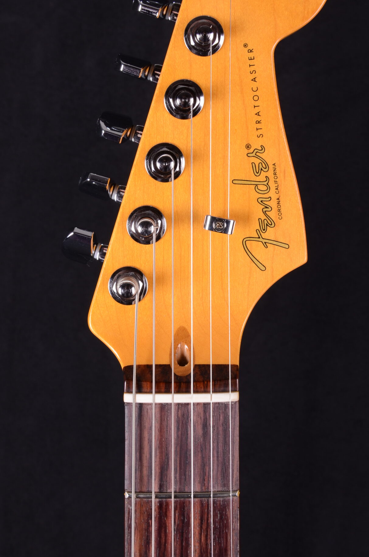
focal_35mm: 67
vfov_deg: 30.1
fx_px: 1035
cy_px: 235
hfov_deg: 20.2
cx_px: 180
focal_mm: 32
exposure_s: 1/200
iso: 200
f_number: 13
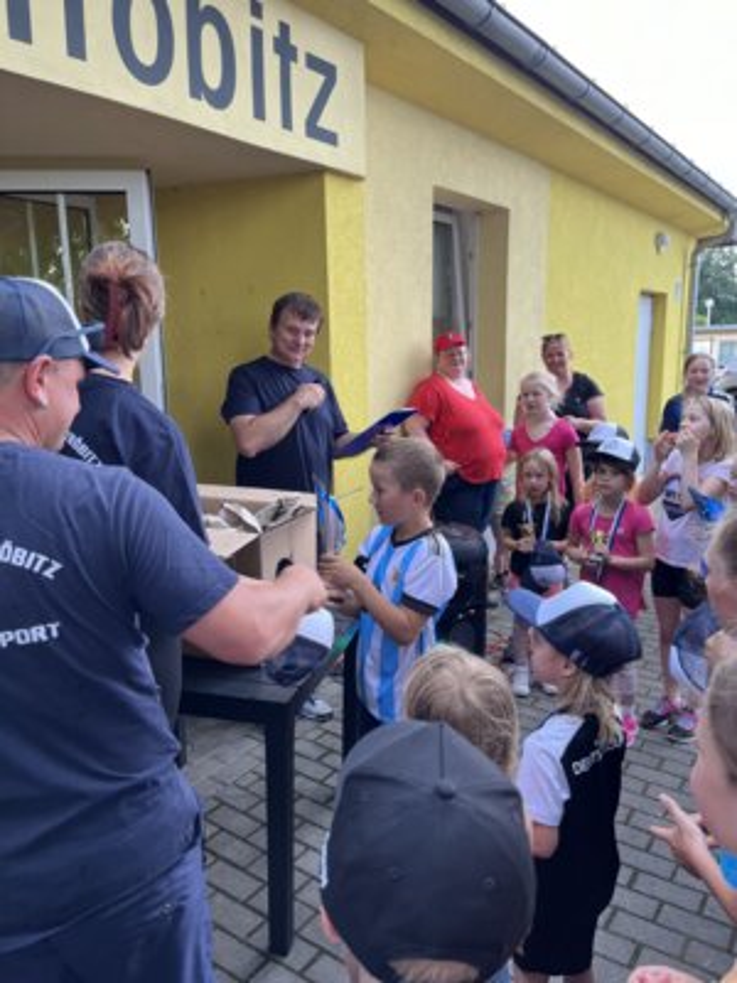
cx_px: 368
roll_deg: +3.2
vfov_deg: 67.3
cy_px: 492
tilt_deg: -8.4
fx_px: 738
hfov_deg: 53.1
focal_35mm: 26
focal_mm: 5.1
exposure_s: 1/122
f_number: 1.6
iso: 40
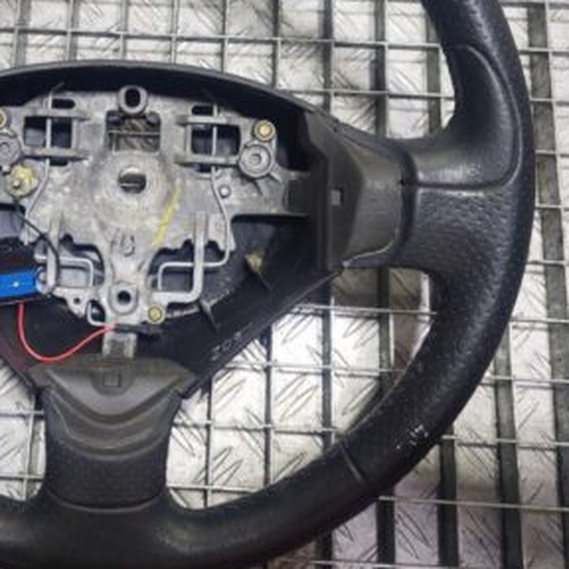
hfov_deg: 36.3
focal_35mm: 46
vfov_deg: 36.4
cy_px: 182
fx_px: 855
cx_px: 176
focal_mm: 5.23
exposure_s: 1/50
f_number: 1.8
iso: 125
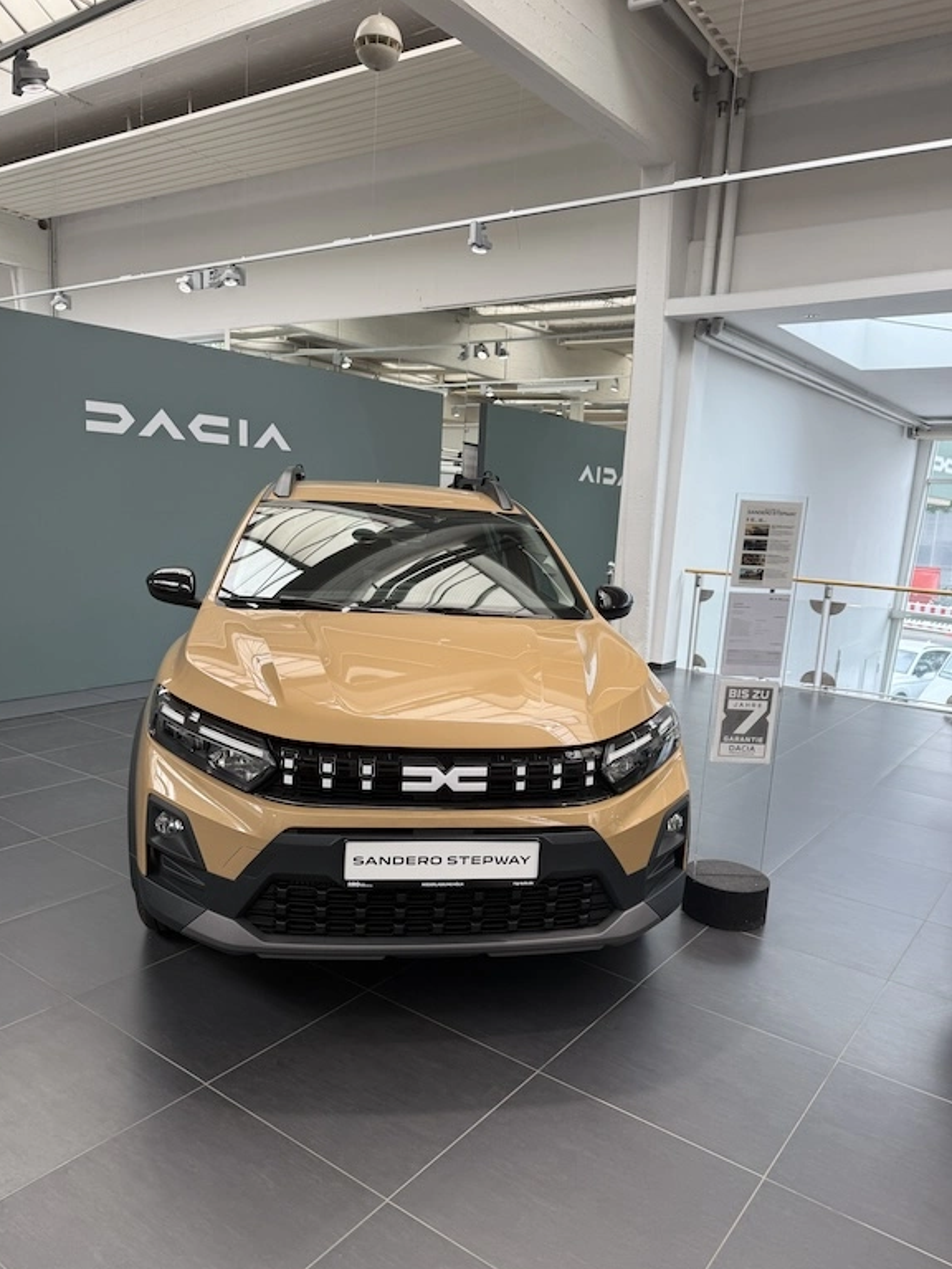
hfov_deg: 54.9
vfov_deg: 69.4
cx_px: 458
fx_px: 917
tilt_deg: -8.2
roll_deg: -2.9
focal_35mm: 25
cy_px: 659
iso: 64
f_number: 1.78
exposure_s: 1/268
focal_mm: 6.76
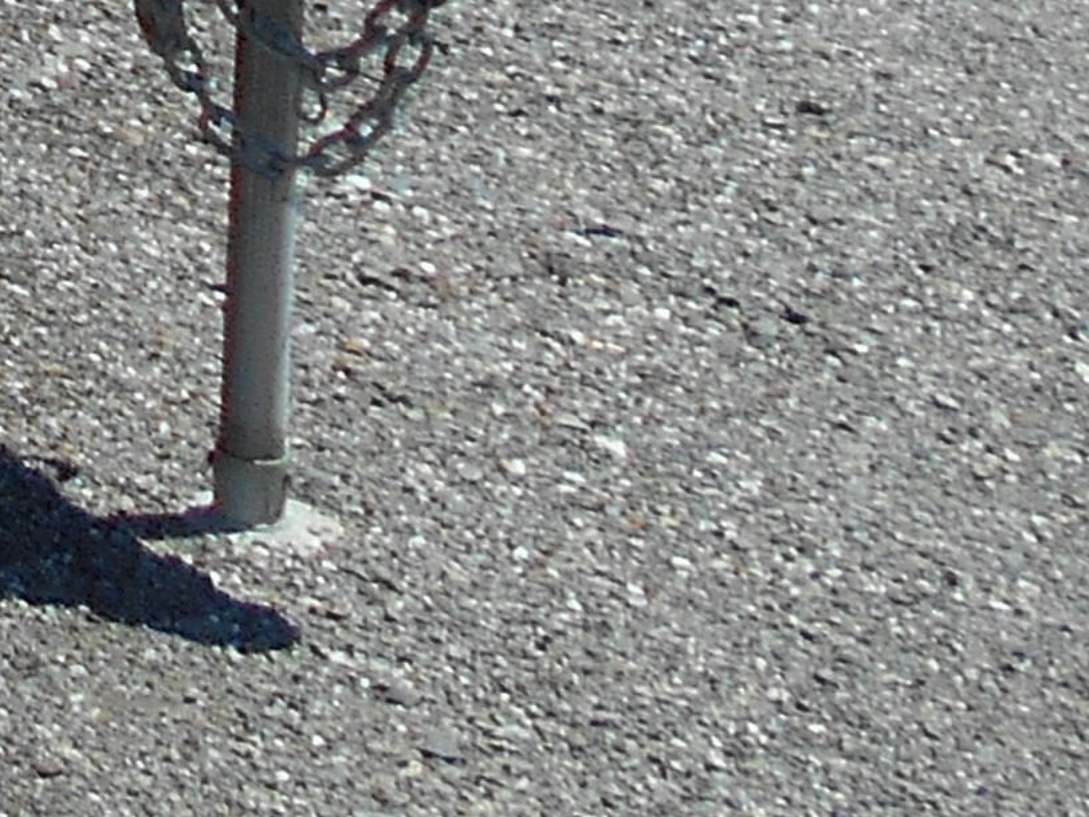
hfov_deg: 10.0
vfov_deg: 8.0
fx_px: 5191
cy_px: -1468
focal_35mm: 165
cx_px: -1762
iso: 80
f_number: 3.2
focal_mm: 4.6
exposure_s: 1/1250
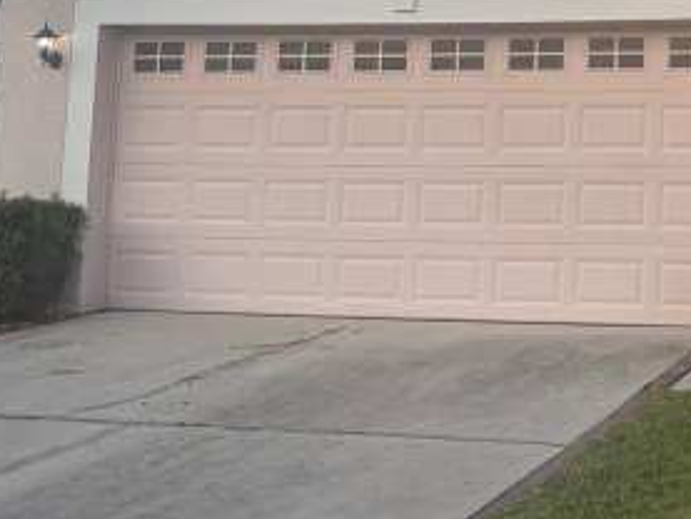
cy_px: -27
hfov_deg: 24.4
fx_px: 1498
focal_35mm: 75
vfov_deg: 19.0
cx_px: 743
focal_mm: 5.96
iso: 50
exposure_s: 1/604
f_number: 1.6
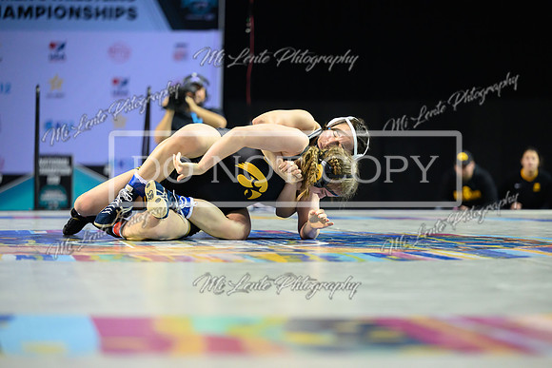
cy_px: 184
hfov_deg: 16.4
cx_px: 276
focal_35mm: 125
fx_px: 1917
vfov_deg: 11.0
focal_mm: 125
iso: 4000
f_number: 2.8
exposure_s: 1/800
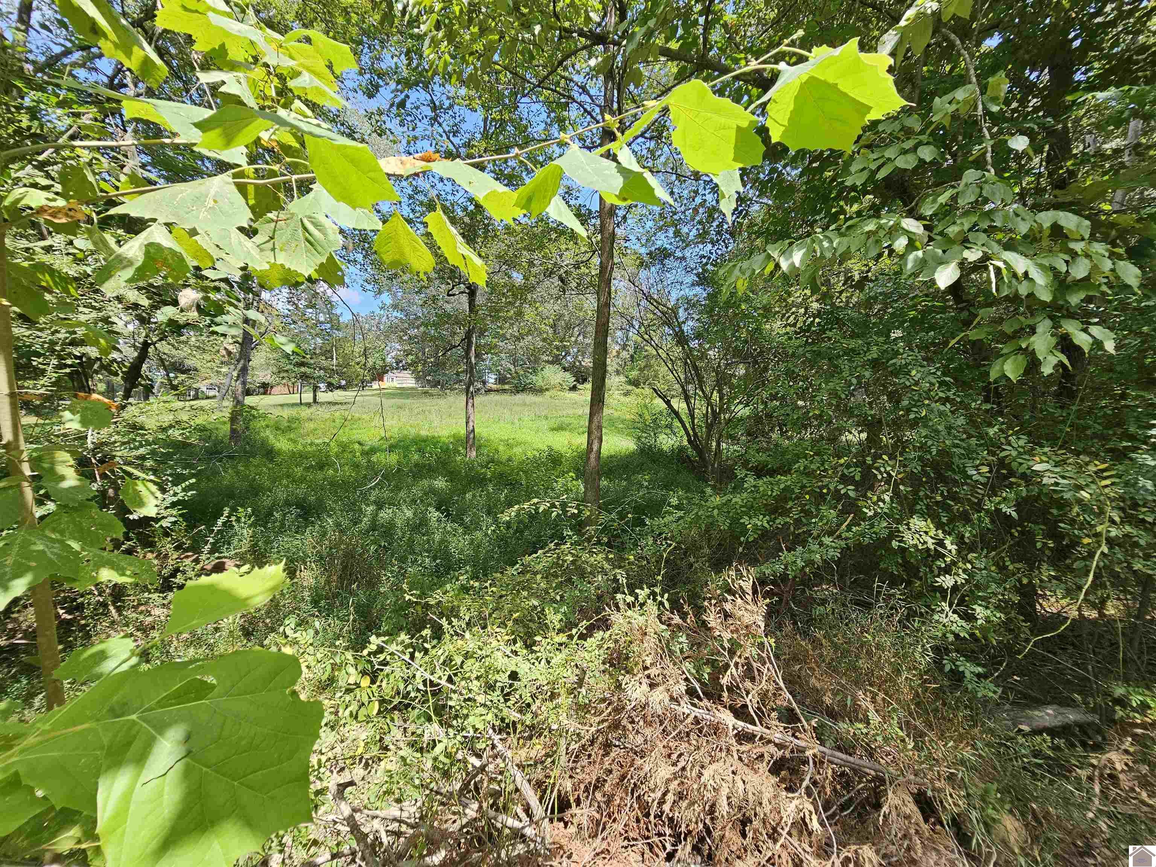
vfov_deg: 89.9
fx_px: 434
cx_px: 578
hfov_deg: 106.2
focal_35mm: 13
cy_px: 434
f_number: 2.2
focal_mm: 2.2
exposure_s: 1/404
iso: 50
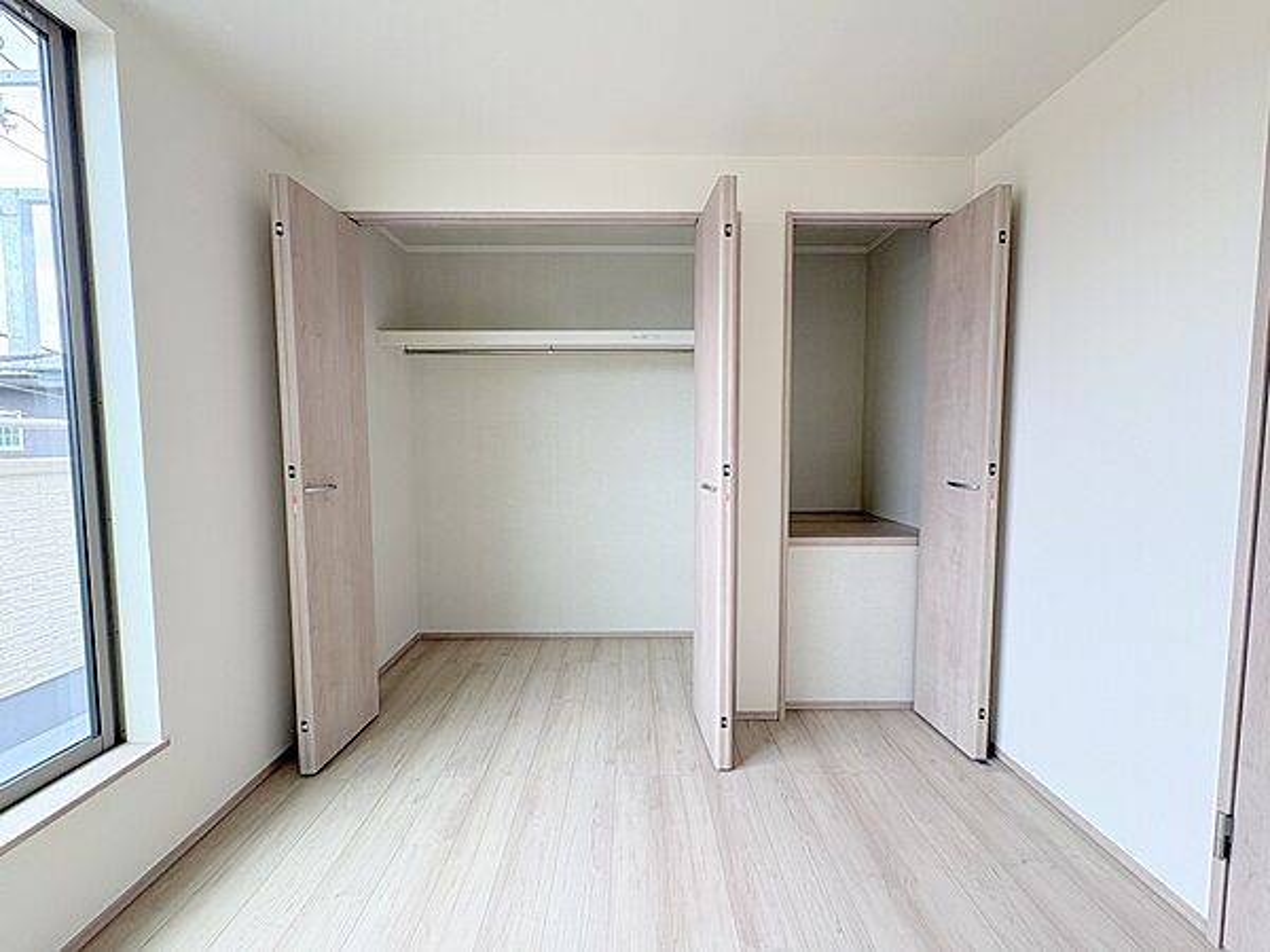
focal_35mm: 14
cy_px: 476
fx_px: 514
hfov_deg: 102.1
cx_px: 635
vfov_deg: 85.7
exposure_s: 1/99
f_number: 2.2
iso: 80
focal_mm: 2.22
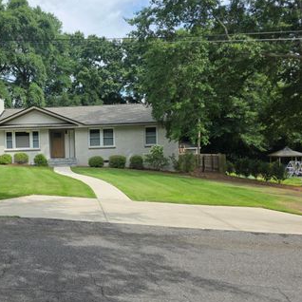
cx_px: 66
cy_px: 159
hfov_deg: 48.6
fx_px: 316
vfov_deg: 51.1
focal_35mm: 32
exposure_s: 1/2790
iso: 80
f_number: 1.7
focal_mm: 6.3
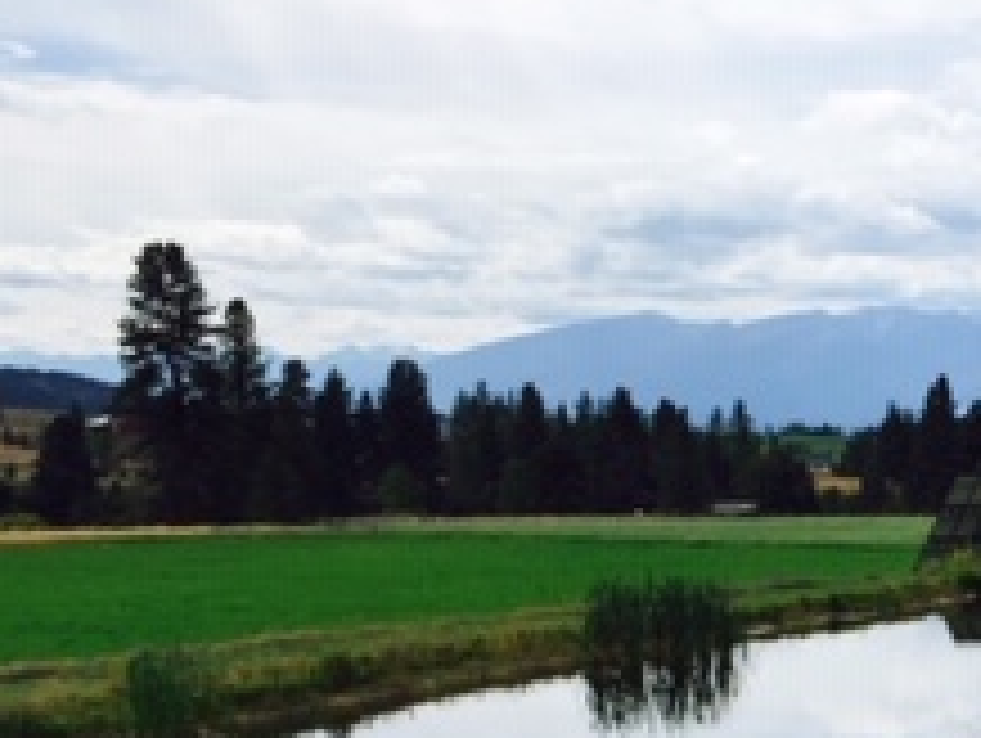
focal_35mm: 85
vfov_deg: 16.8
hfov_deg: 22.2
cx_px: 954
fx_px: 2412
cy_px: 842
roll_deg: -1.1
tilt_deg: -9.6
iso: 32
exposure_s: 1/2825
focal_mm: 4.15
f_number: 2.2
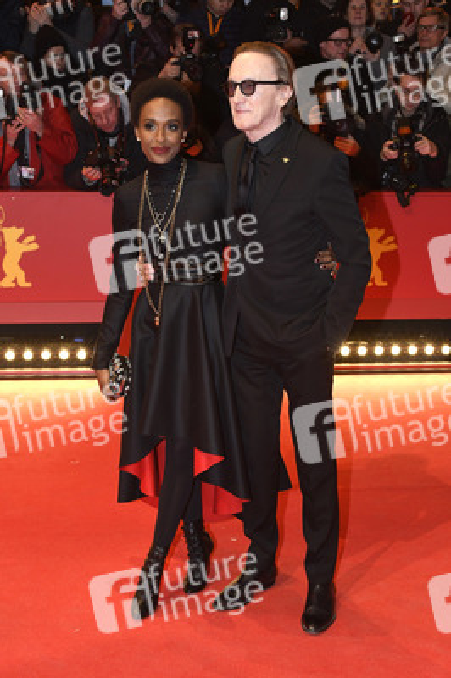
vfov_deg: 48.5
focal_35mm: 40
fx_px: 753
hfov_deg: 33.3
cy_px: 339
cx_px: 226
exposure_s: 1/320
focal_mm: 40
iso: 1250
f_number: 5
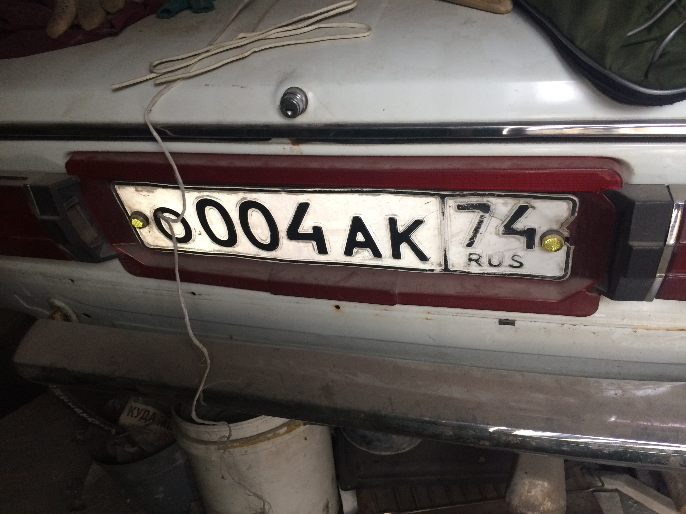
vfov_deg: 48.2
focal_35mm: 29
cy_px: 257
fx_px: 575
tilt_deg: -33.3
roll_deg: +7.1
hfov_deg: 61.7
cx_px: 343
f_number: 2.2
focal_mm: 4.15
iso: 160
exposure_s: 1/33
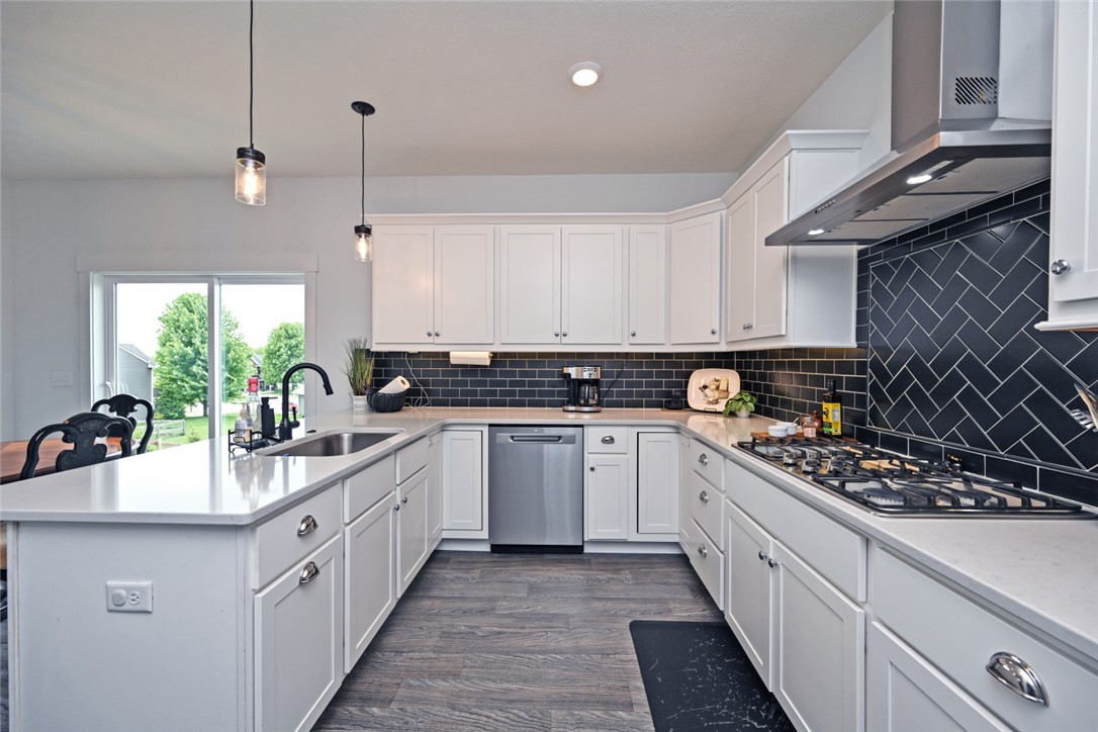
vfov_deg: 81.2
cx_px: 549
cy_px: 366
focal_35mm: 14
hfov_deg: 104.3
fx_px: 427
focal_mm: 14
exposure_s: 1/125
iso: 200
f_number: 5.6
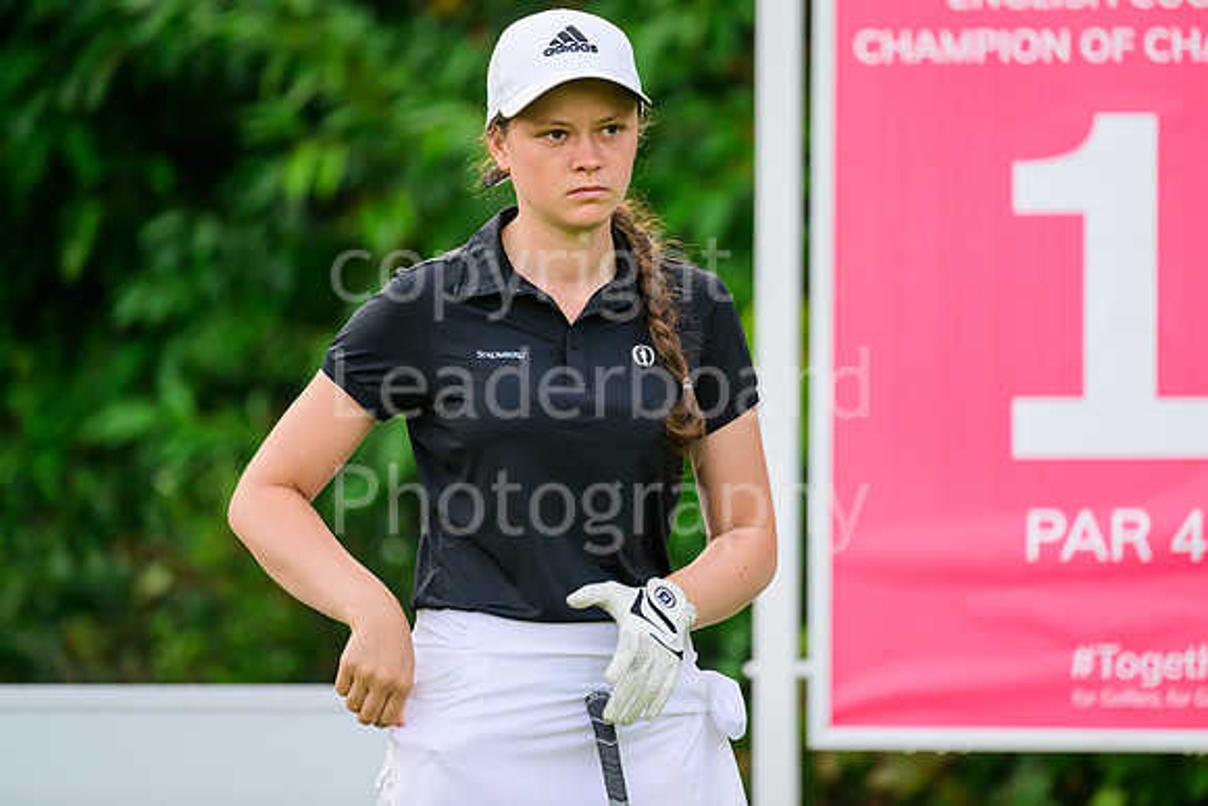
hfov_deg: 5.2
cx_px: 604
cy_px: 403
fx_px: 13425
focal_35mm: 400
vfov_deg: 3.4
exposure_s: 1/1000
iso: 2000
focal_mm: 400
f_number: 5.6
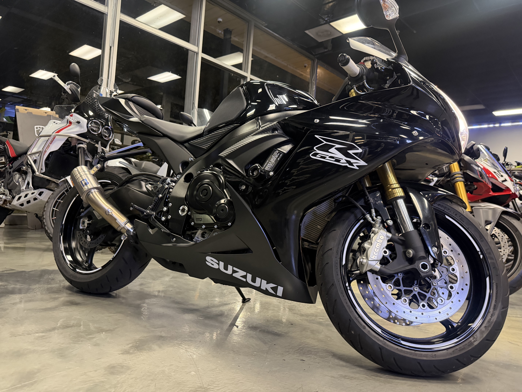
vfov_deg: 56.8
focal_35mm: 24
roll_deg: -4.5
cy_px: 196
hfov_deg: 71.6
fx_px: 362
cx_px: 261
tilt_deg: -0.2
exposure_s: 1/40
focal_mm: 6.76
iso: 800
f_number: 1.78
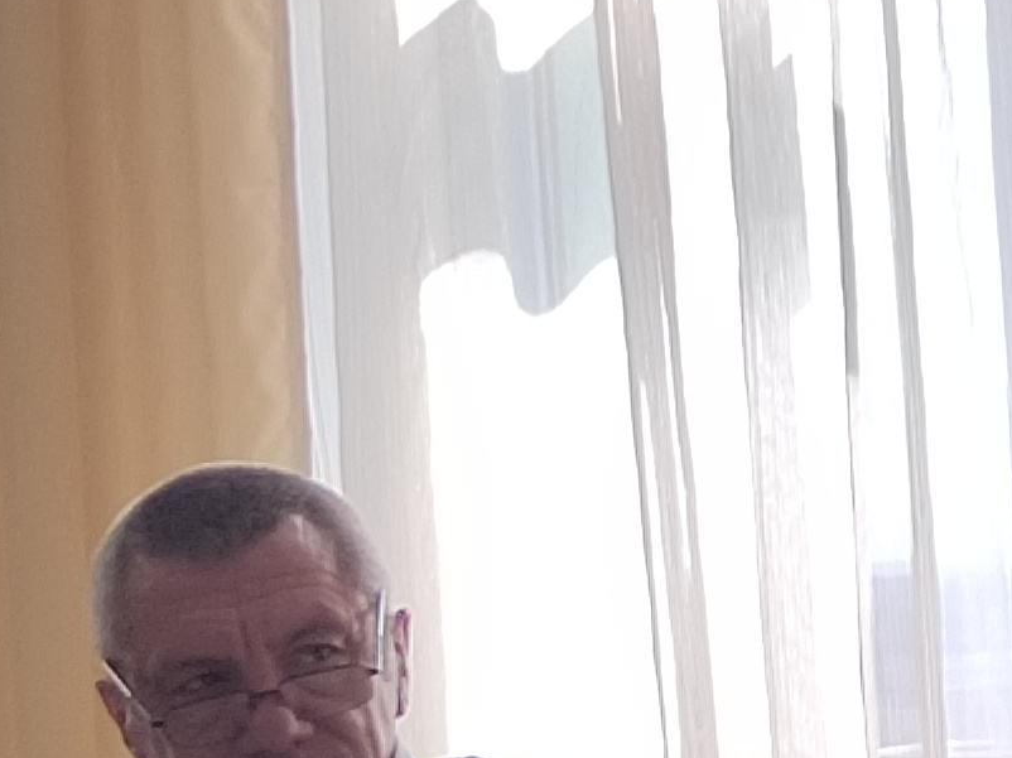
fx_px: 6547
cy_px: 821
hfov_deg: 8.2
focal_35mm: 224
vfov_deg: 6.6
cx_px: 2390
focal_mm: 5.52
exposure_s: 1/155
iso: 100
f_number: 1.9
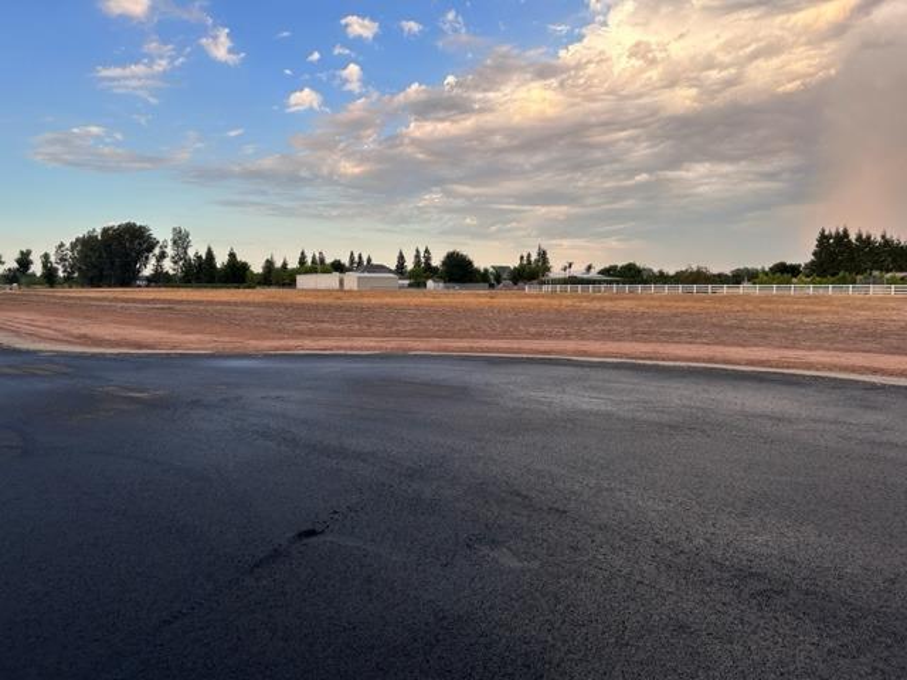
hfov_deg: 67.3
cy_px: 340
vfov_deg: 53.1
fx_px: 681
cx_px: 454
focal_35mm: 26
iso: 50
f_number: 1.5
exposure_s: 1/887
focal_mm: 5.7
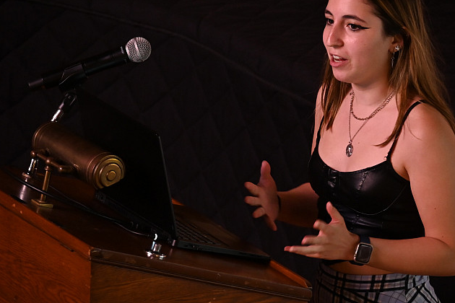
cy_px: 139
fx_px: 5005
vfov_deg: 3.5
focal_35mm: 396
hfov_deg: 5.2
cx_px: 245
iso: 2000
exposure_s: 1/40
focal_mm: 185
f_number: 5.6
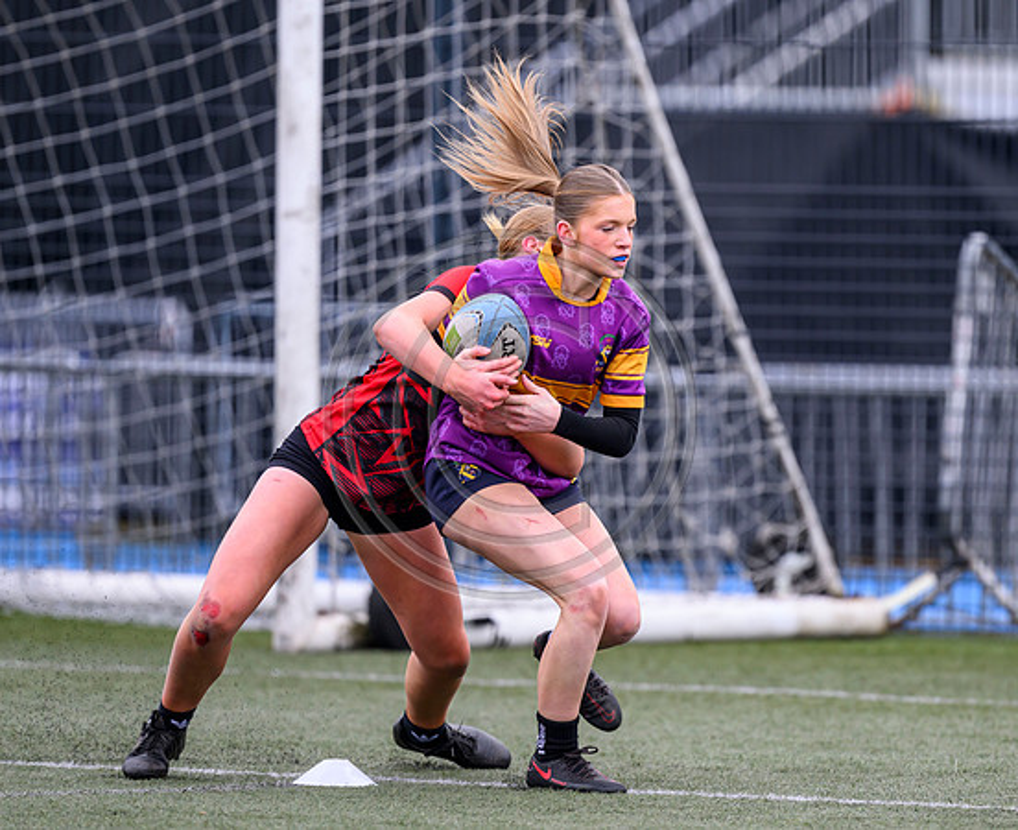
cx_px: 594
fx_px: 18122
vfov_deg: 2.6
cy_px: 402
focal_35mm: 597
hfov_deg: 3.2
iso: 500
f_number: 3.2
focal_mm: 400
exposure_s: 1/1600
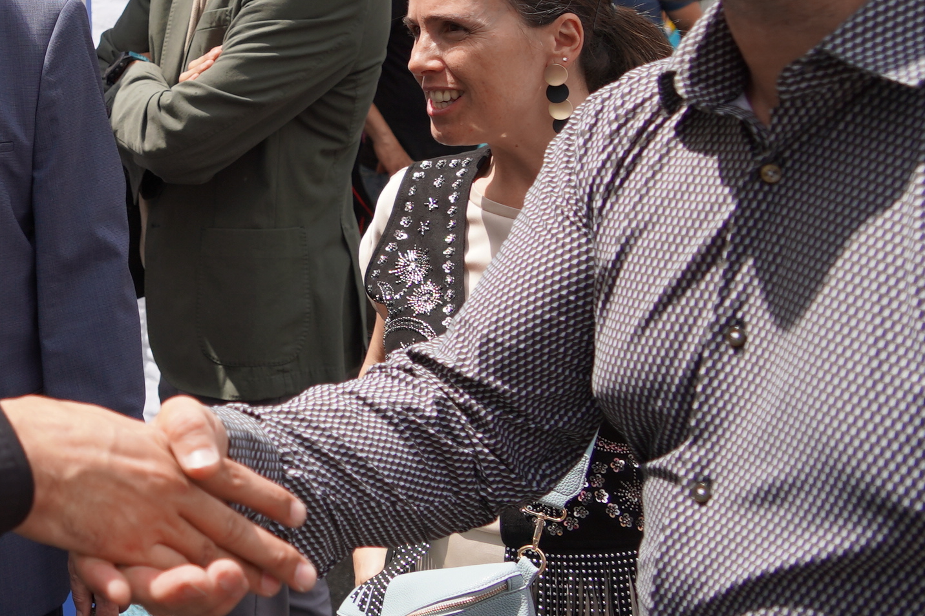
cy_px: 76
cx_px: -254
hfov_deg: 26.3
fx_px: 1696
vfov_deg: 20.3
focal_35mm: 66
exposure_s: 1/640
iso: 100
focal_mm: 24
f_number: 4.5
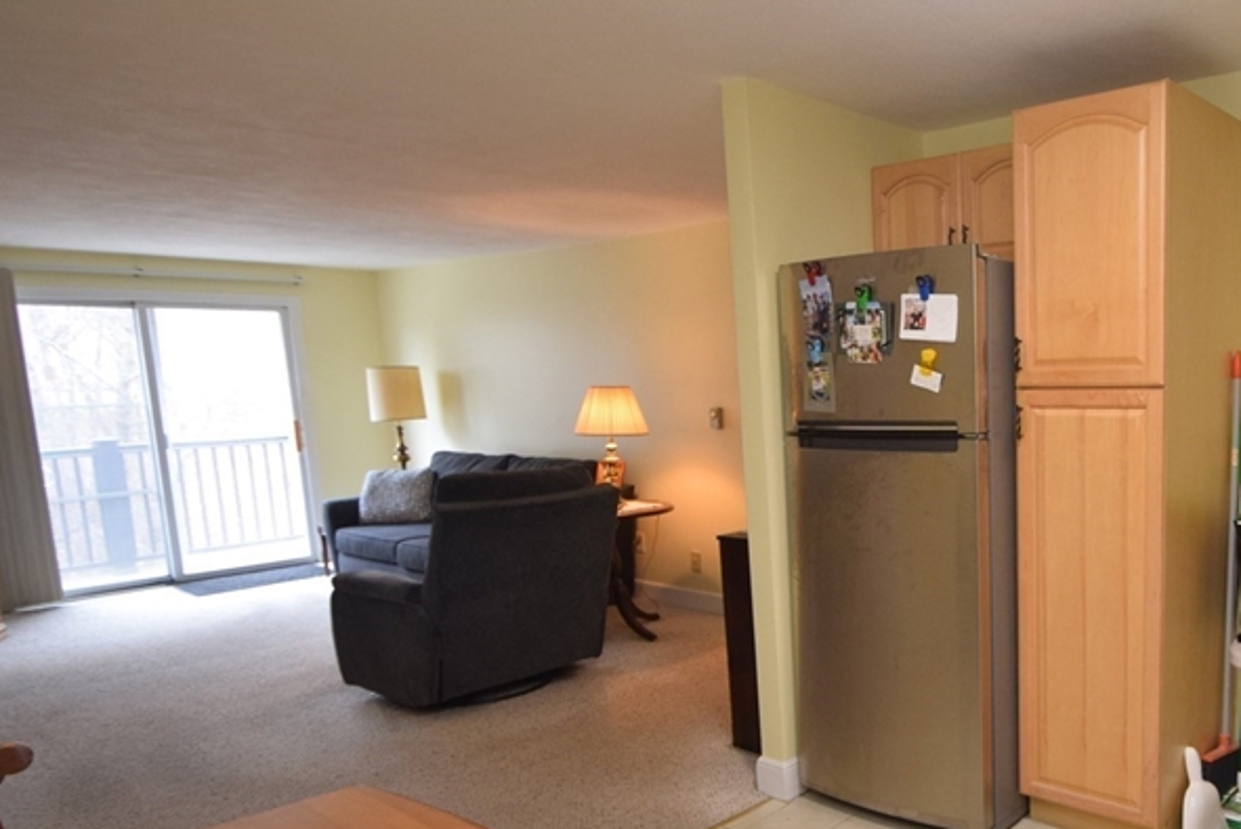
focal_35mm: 26
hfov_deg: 63.6
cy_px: 479
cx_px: 987
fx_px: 897
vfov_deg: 49.4
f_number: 4.5
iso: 800
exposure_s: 1/80
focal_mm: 10
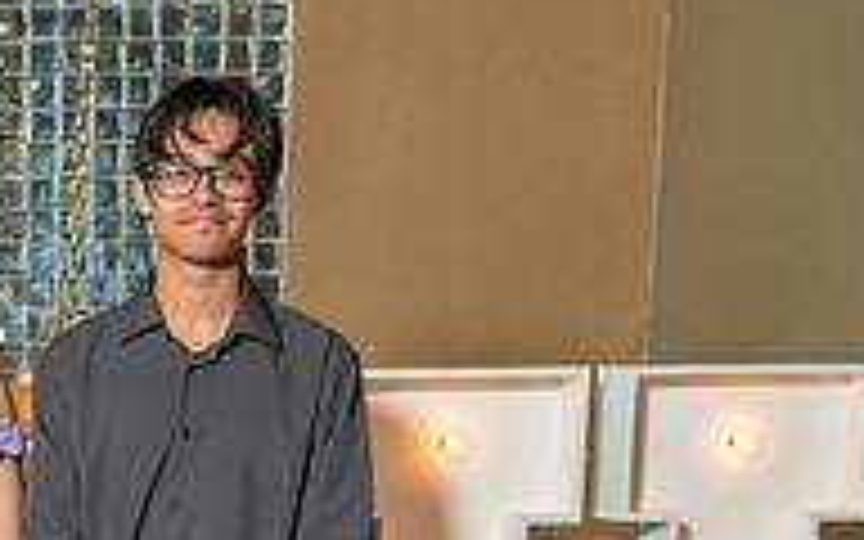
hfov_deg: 20.2
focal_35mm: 97
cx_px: -153
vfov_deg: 12.8
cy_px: 812
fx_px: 2284
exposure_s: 1/125
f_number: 5.6
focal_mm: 31.5
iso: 640
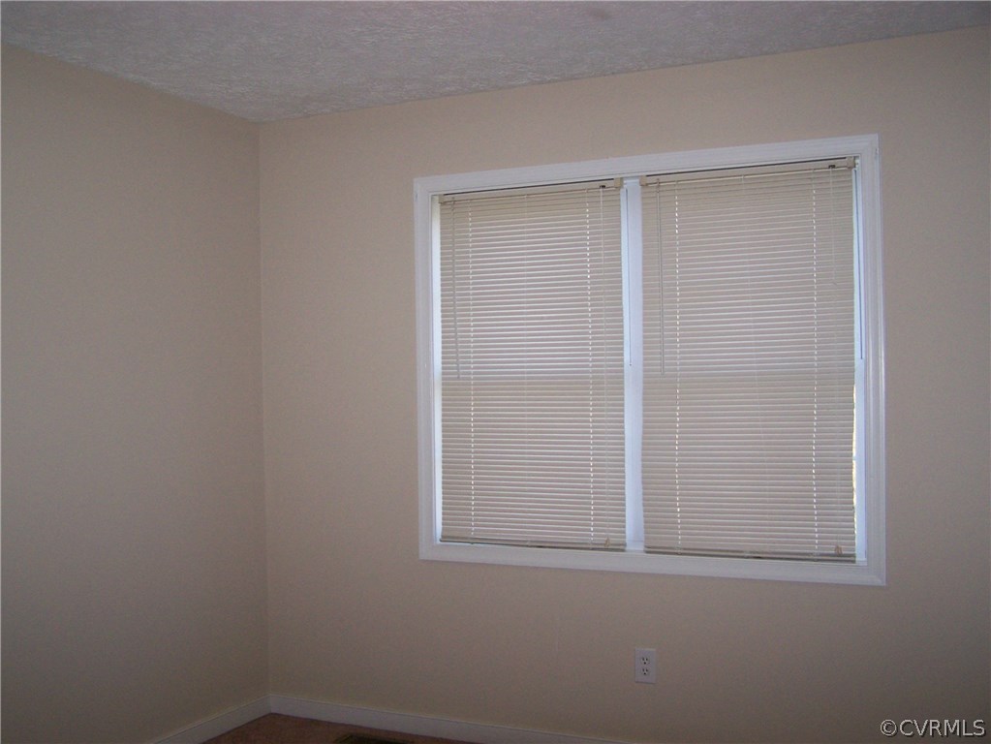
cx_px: 496
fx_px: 1088
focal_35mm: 38
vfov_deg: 37.7
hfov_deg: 49.0
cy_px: 372
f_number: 2.8
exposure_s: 1/60
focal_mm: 6.3
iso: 160
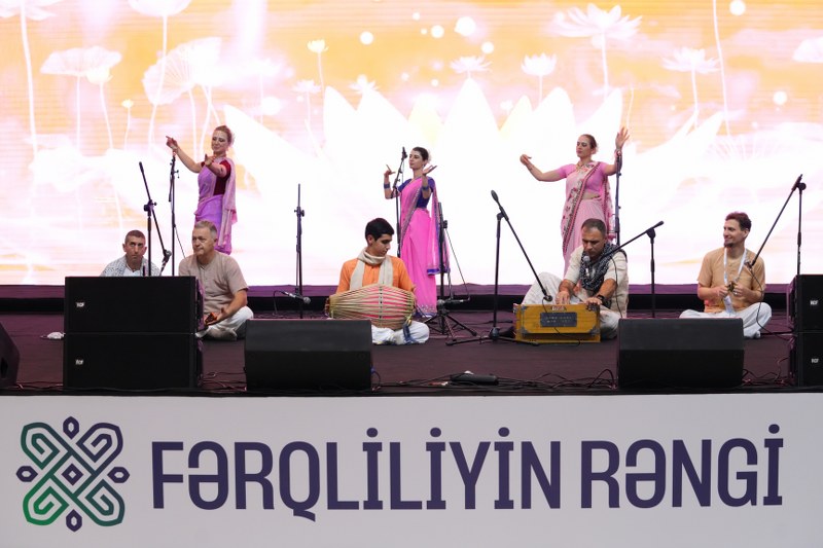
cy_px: 274
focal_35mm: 70
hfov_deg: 28.8
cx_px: 412
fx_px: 1600
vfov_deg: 19.4
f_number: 5
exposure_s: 1/200
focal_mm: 70
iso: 4000
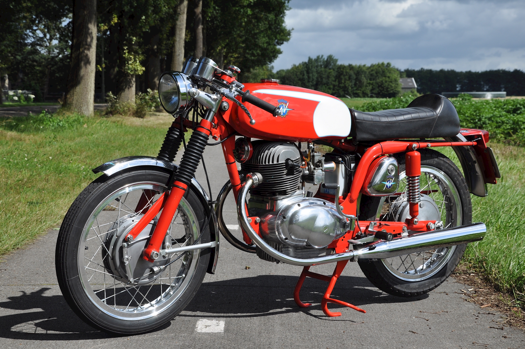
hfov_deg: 27.0
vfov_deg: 18.1
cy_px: 174
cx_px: 262
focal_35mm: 75
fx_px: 1092
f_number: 10
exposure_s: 1/400
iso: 200
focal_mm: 50
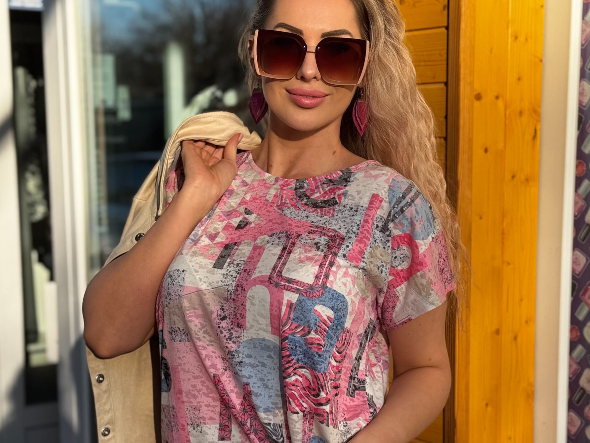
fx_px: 1108
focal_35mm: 65
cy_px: 293
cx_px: 296
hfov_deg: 29.8
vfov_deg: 22.5
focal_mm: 6.76
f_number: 1.78
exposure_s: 1/1458
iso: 64
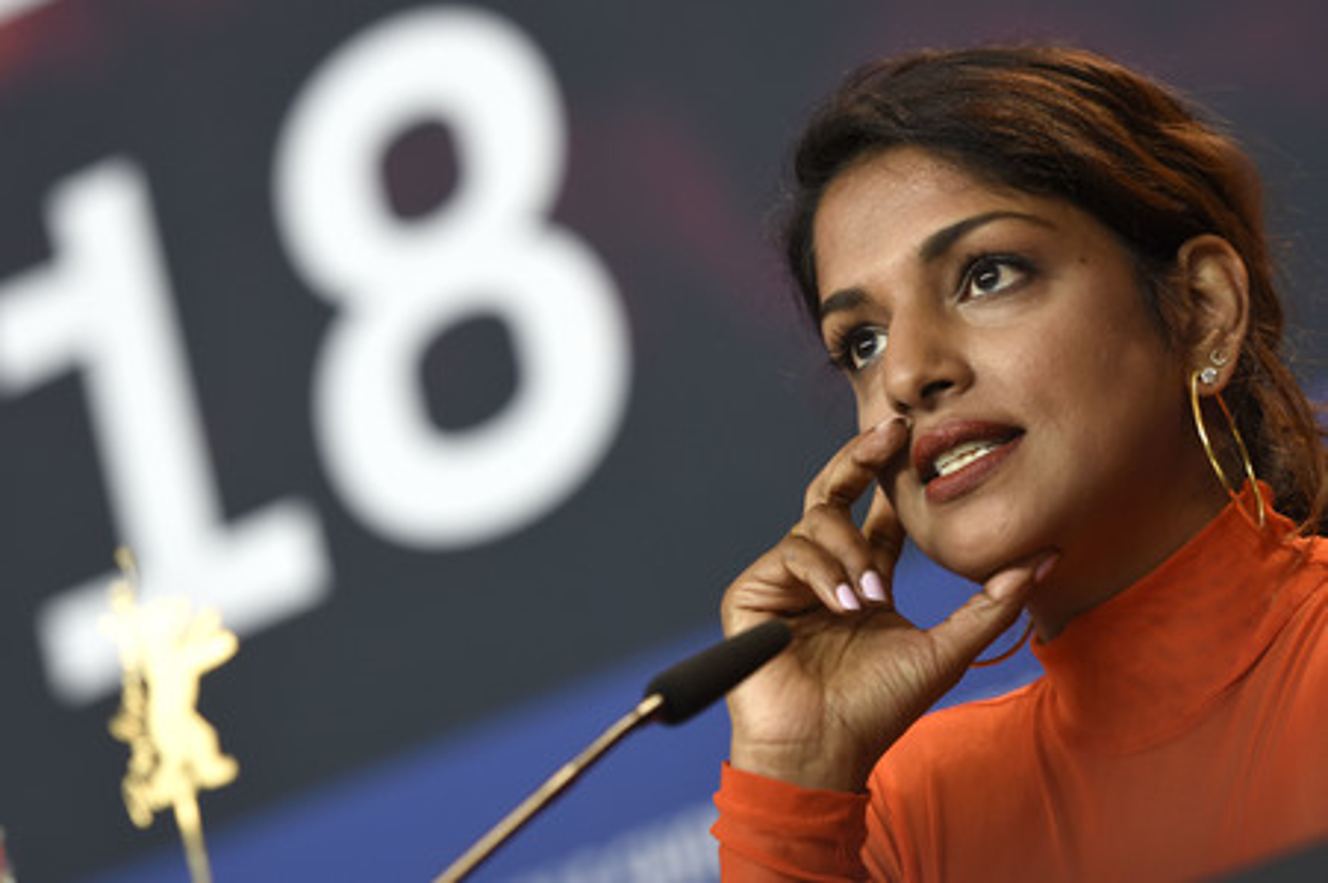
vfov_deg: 6.3
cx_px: 664
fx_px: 8017
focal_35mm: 218
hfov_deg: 9.5
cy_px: 442
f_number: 3.2
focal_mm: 145
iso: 640
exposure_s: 1/320
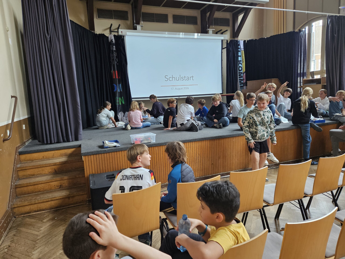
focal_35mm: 23
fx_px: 229
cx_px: 172
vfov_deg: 58.9
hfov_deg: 73.9
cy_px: 130
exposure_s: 1/120
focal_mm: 5.4
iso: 400
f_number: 1.8
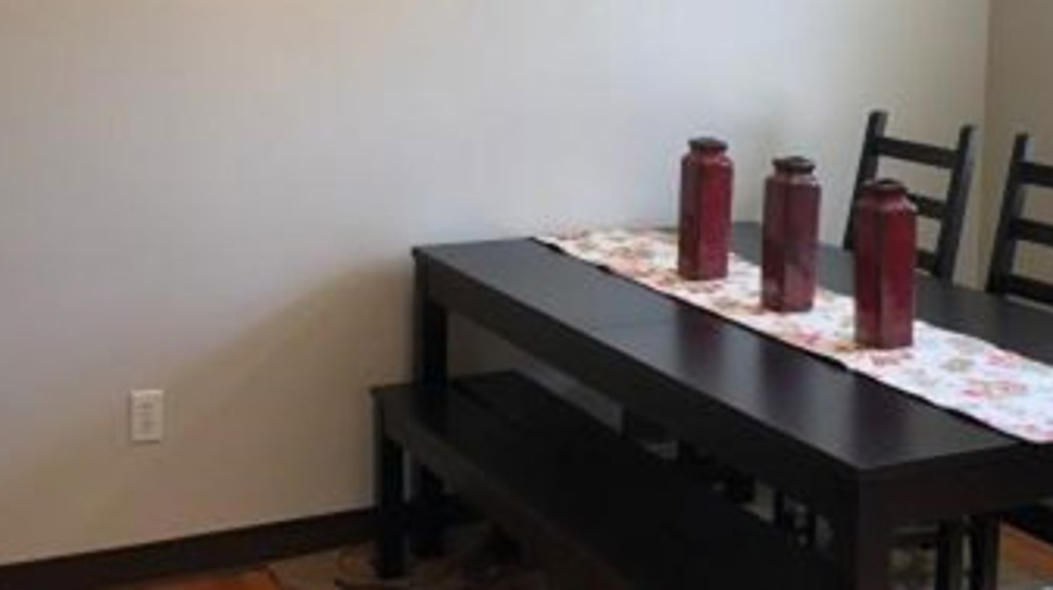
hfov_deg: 35.9
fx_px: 1618
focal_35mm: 58
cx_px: 634
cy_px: 140
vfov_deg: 20.5
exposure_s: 1/120
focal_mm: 3.99
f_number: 1.8
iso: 40
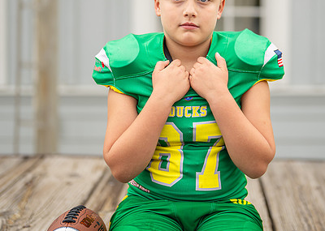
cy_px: 54
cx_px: 199
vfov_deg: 17.3
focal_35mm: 82
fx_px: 756
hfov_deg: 24.2
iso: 125
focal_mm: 50
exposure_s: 1/2000
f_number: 1.2
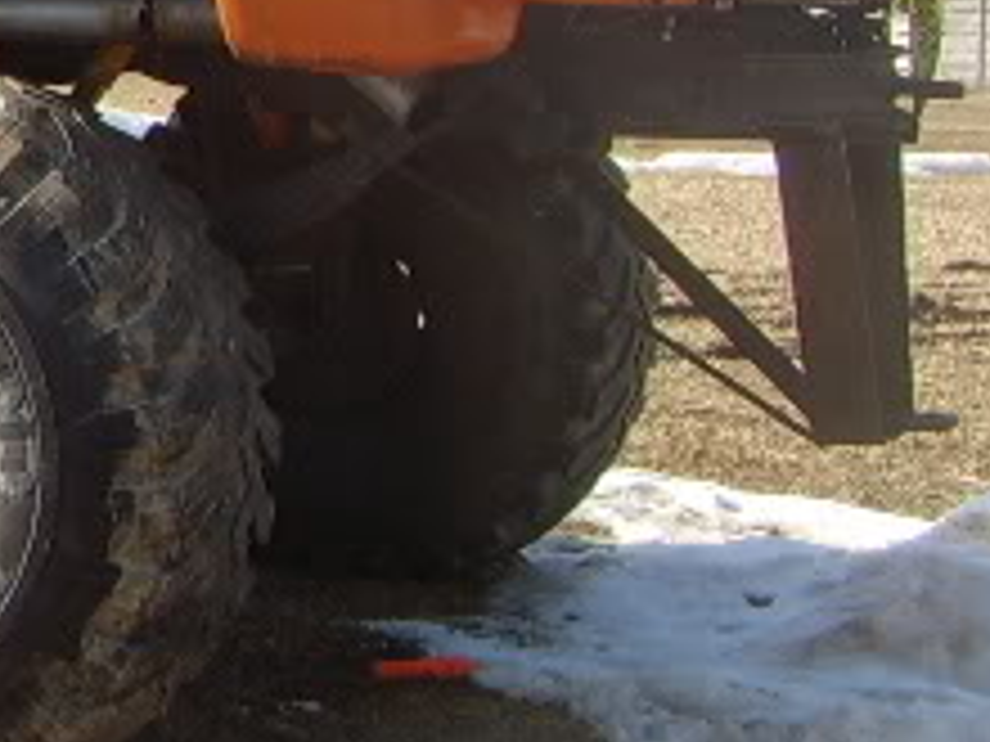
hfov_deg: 19.5
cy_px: -139
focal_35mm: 90
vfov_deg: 15.8
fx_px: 2574
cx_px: -410
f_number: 5.6
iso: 50
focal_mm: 8.13
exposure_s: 1/136
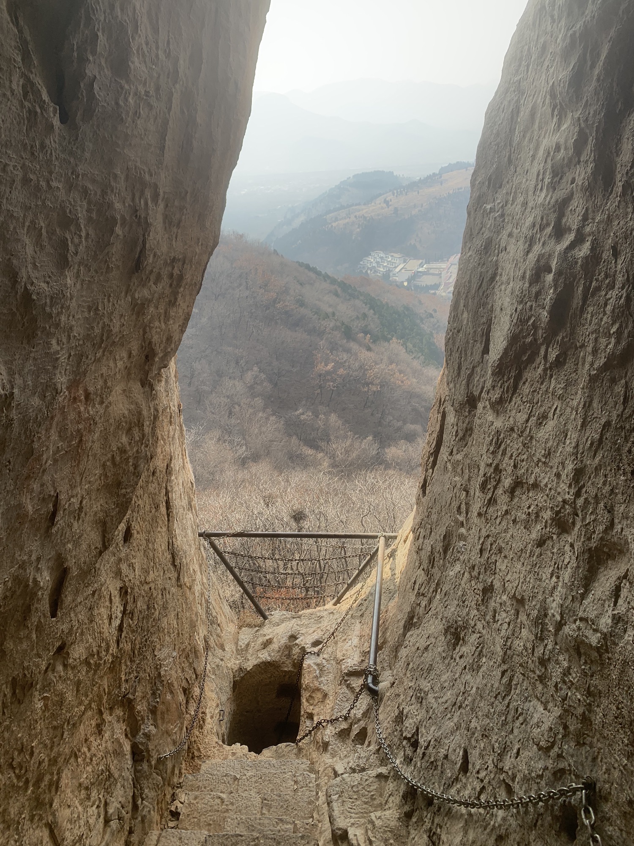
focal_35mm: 26
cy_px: 423
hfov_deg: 53.1
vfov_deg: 67.3
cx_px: 317
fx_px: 635
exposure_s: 1/429
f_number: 1.8
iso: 25
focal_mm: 4.25
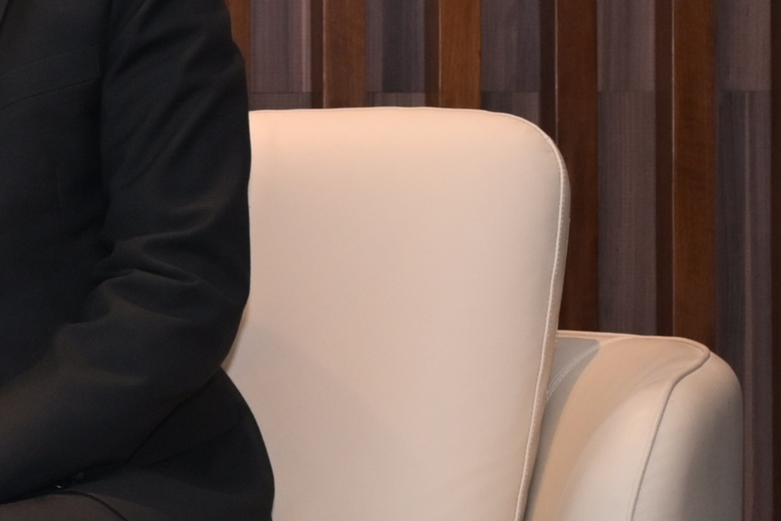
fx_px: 4297
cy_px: 11
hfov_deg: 9.1
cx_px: -1220
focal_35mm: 198
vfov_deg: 6.9
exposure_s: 1/200
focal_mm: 32
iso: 400
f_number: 5
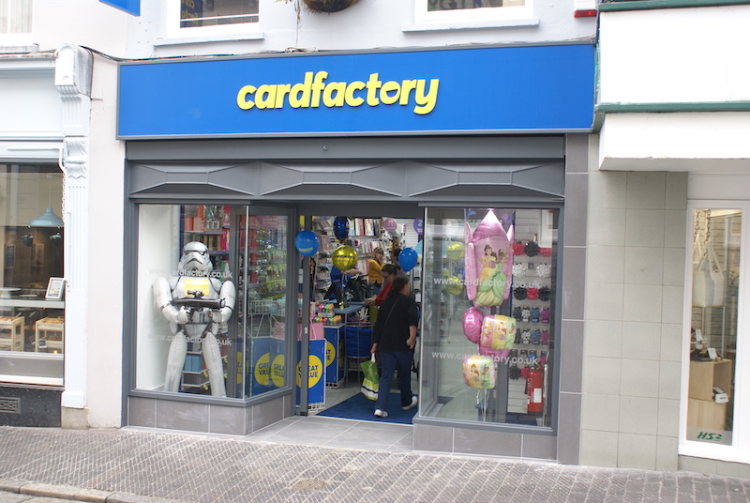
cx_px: 375
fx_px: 814
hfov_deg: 49.5
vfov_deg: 34.3
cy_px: 252
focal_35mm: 39
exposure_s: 1/50
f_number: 4.5
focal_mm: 26
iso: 100
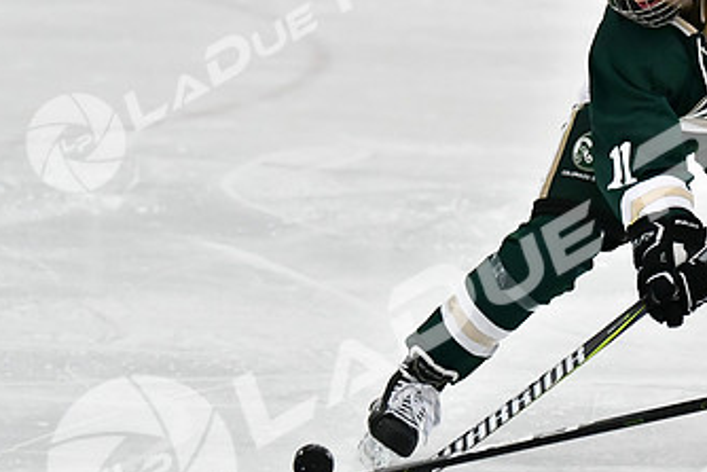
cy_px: 253
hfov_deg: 6.3
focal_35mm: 326
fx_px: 6402
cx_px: 516
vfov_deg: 4.2
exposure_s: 1/1250
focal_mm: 125
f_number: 2.8
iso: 8000
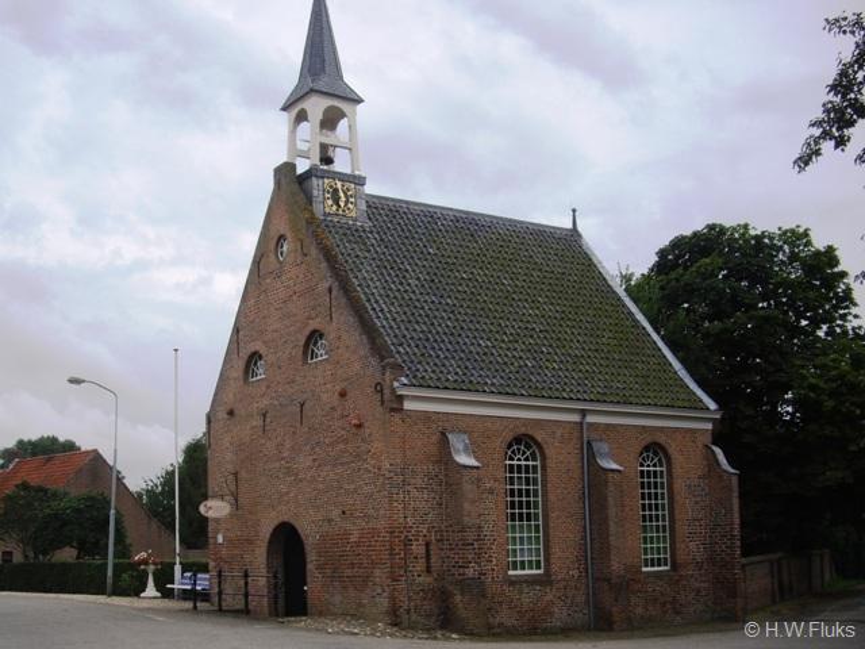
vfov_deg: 37.7
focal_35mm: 38
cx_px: 432
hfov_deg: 49.0
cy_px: 324
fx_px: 950
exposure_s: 1/1000
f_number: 2.8
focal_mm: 7.9
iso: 64
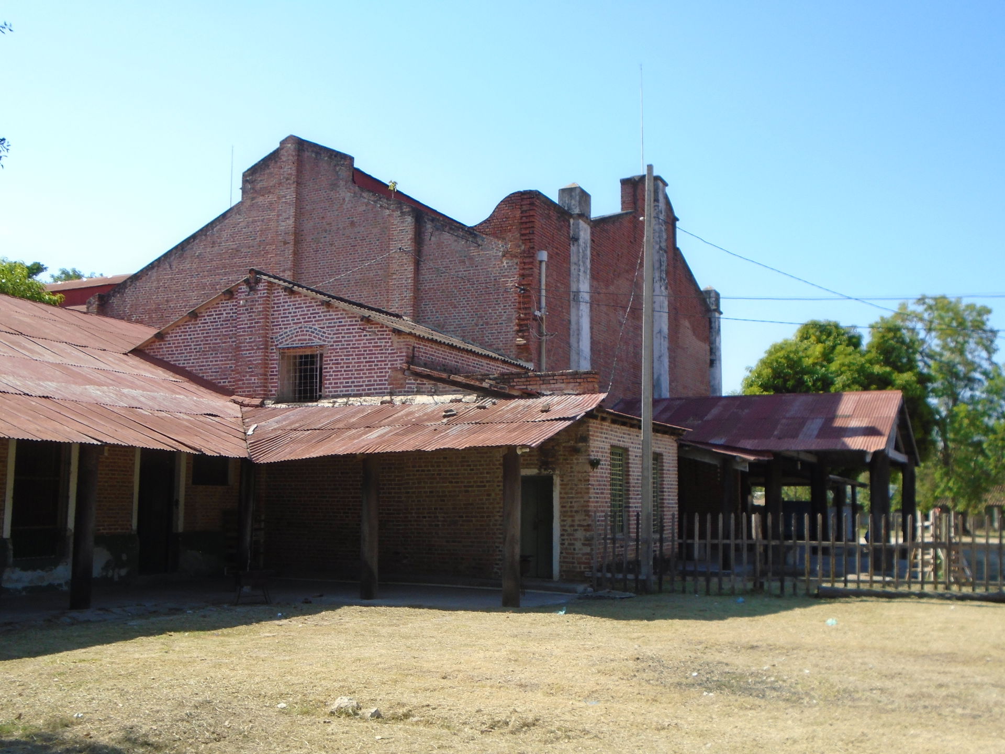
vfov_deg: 39.7
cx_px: 502
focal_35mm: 36
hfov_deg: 51.4
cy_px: 377
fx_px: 1045
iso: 100
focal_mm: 6.4
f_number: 3.8
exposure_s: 1/500
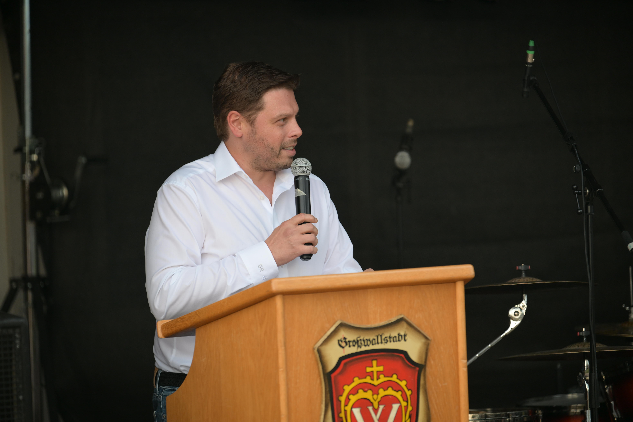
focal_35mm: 116
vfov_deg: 11.8
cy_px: 211
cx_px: 316
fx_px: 2040
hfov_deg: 17.6
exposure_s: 1/125
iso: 400
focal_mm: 116
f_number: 2.8
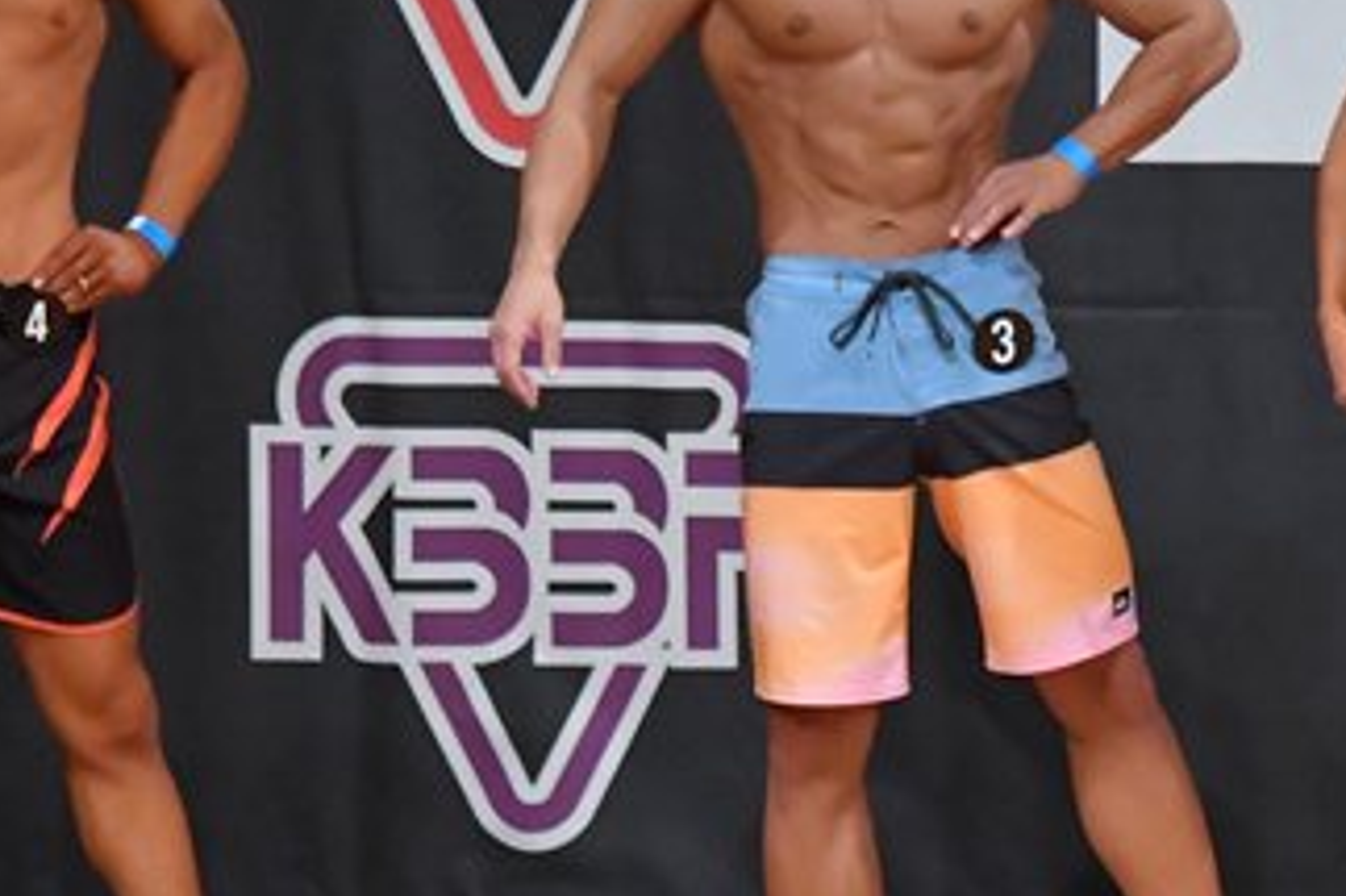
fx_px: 22869
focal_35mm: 612
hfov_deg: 3.4
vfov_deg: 2.2
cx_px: 848
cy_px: 379
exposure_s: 1/400
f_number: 5.6
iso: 8000
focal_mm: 170
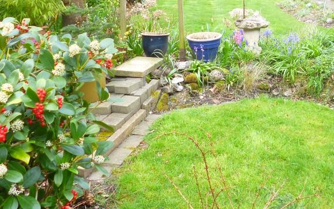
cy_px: 5
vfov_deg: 27.1
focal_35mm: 45
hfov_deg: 43.3
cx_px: 240
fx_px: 410
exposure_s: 1/125
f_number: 2.5
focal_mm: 4.3
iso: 100
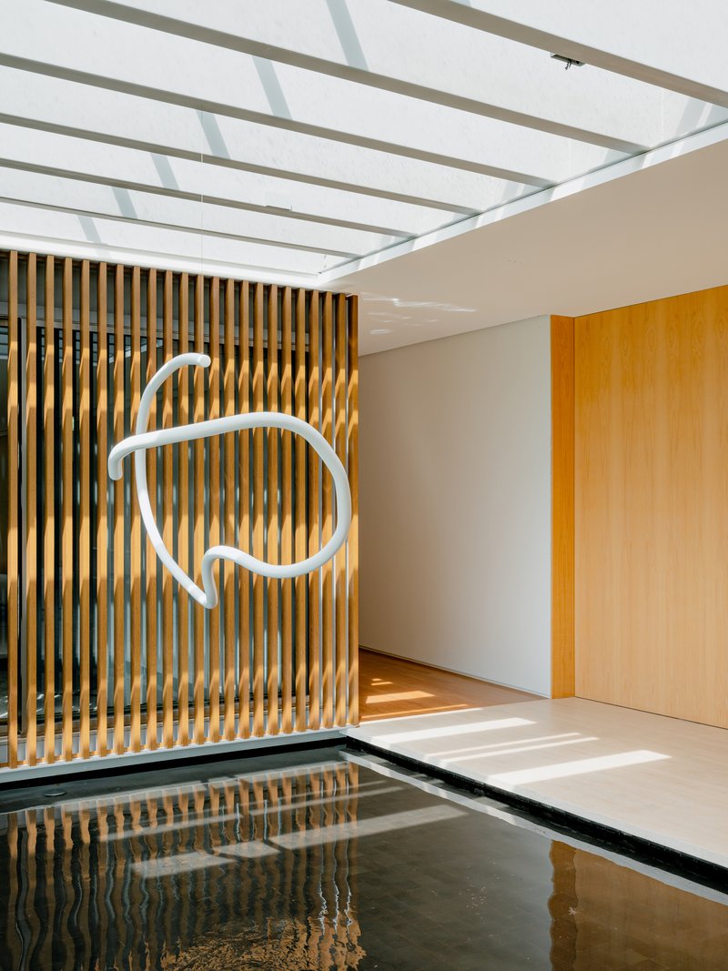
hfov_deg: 39.6
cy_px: 486
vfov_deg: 51.4
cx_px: 364
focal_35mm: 36
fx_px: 1010
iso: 200
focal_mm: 45.7
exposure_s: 1/60
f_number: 9
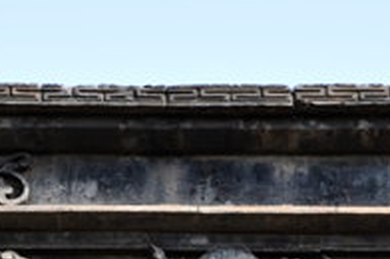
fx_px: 3980
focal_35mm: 368
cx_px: -149
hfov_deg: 5.6
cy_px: 285
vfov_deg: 3.7
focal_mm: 48
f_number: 11
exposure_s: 1/125
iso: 200
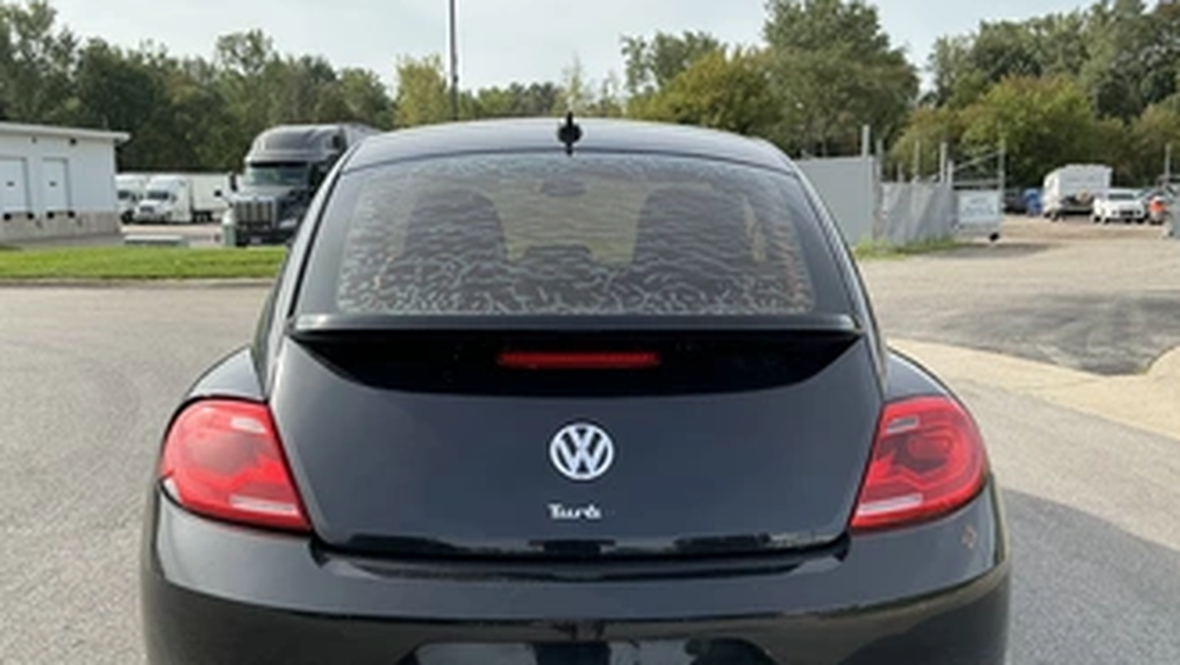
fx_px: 1158
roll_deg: +0.3
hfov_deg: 54.0
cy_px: 411
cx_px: 572
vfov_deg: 31.9
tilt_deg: -9.1
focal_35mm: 37
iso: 25
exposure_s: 1/962
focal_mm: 3
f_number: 1.8
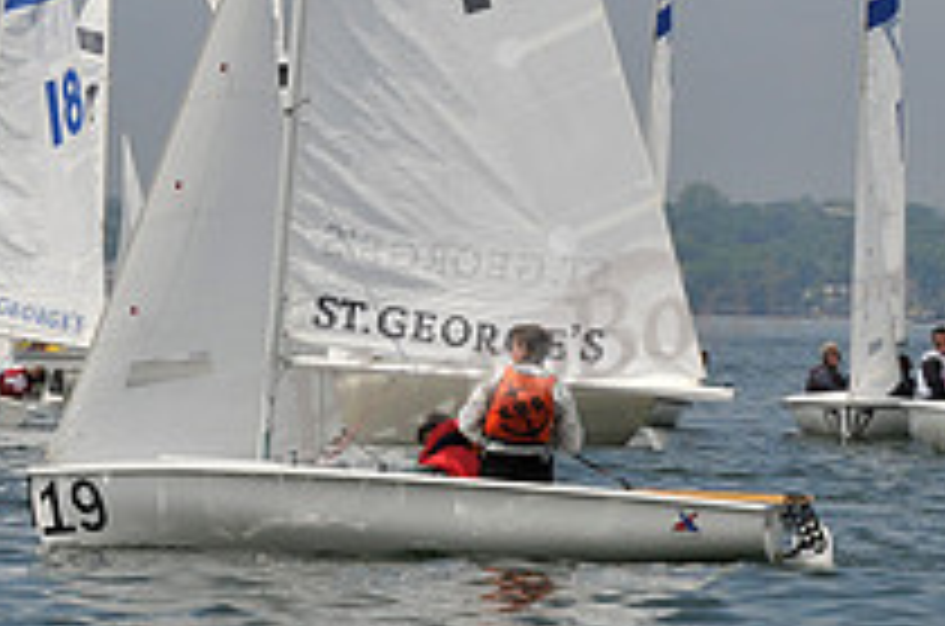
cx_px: 54
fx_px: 15217
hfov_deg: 3.6
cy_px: 173
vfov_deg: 2.4
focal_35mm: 581
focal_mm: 140
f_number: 11
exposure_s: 1/640
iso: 200
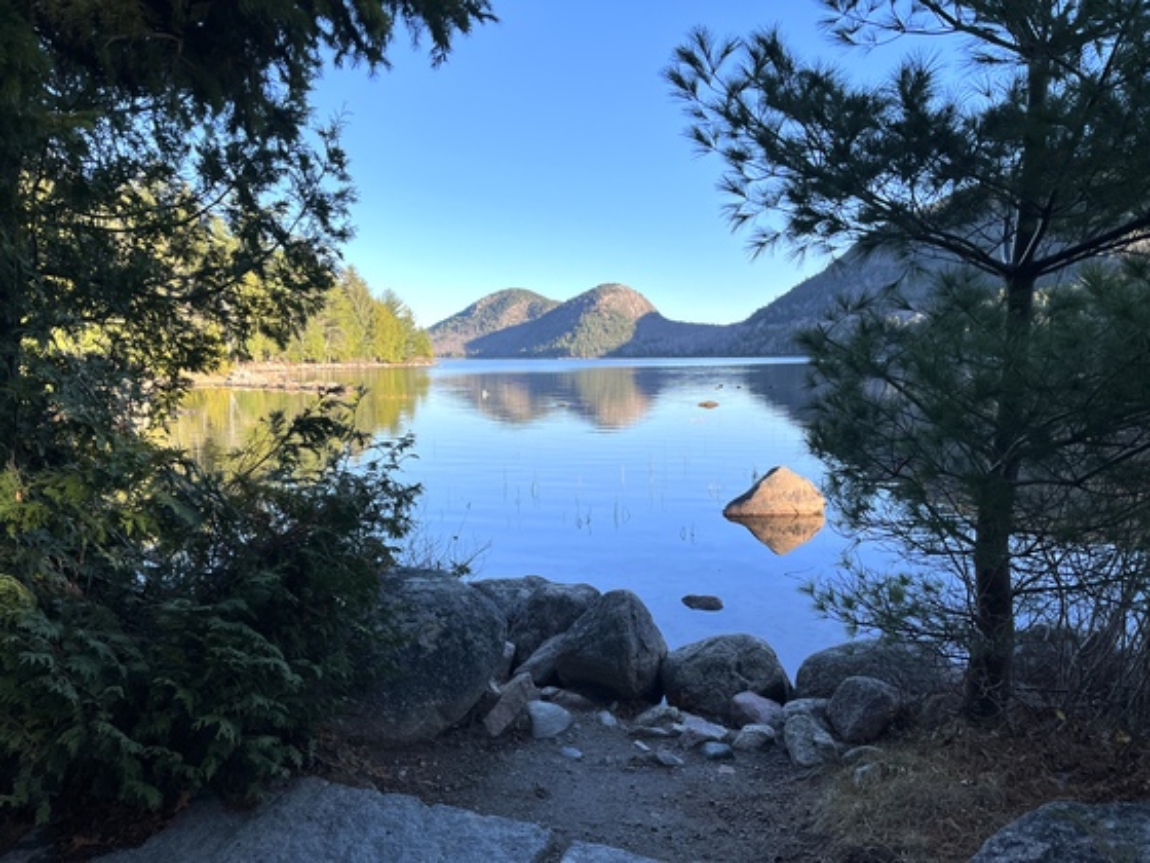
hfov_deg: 67.3
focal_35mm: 26
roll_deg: -0.5
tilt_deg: -6.1
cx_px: 575
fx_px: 864
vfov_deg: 53.1
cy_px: 432
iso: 50
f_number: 1.6
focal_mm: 5.1
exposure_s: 1/1458
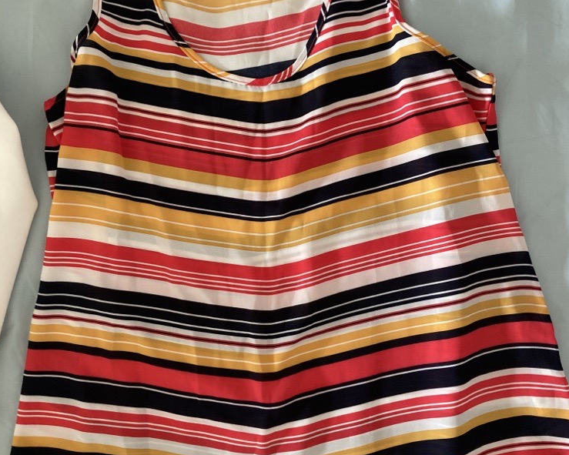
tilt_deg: -88.2
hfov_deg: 49.1
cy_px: 243
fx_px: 623
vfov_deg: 40.1
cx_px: 285
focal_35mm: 37
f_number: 1.8
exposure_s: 1/60
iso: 200
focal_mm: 3.99
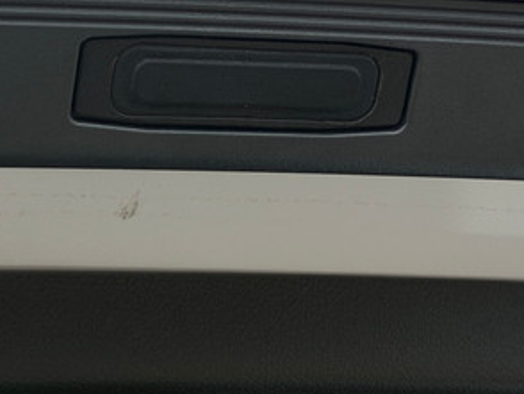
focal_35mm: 137
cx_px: 94
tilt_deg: +16.6
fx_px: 2076
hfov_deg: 14.3
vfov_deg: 10.8
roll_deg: +3.0
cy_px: 98
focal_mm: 6.76
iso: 80
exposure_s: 1/1377
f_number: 1.78
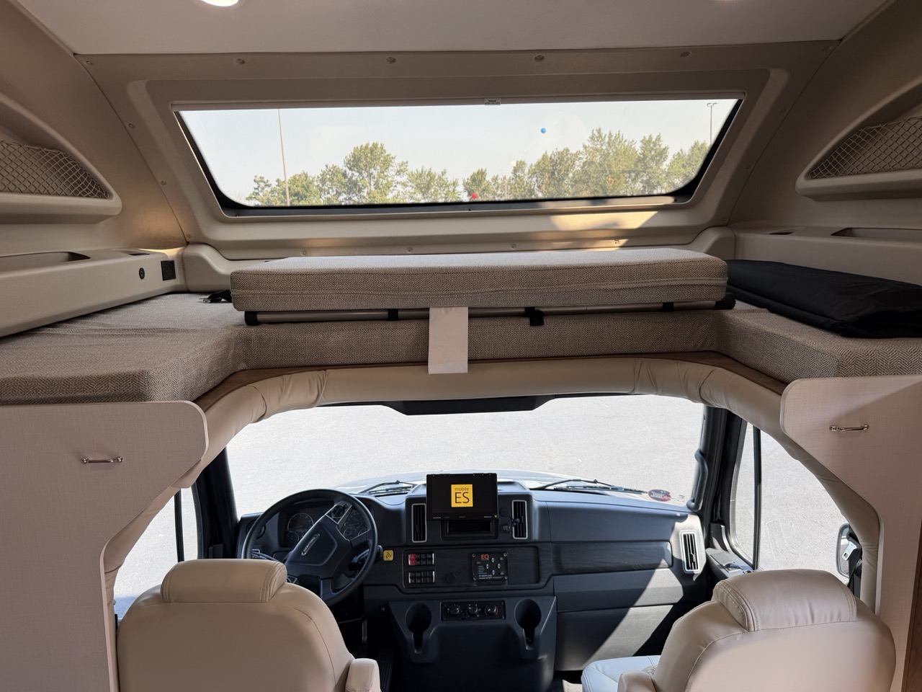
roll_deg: +3.4
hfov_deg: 71.6
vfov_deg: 56.8
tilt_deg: -7.9
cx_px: 461
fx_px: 639
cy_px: 346
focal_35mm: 24
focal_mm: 6.76
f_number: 1.78
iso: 80
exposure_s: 1/393
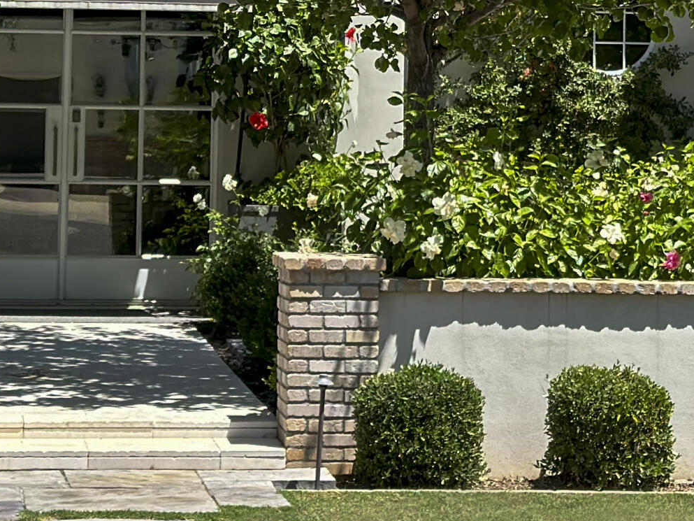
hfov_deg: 13.6
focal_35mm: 145
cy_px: -114
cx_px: 323
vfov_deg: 10.1
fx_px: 2907
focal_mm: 6.86
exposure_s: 1/3200
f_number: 1.8
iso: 100
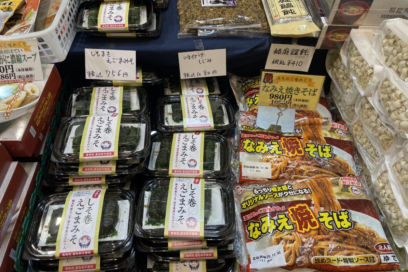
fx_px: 329
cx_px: 195
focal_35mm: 29
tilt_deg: -47.8
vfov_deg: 44.9
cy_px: 120
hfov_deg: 63.6
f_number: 1.6
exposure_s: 1/100
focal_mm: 4.2
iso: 50
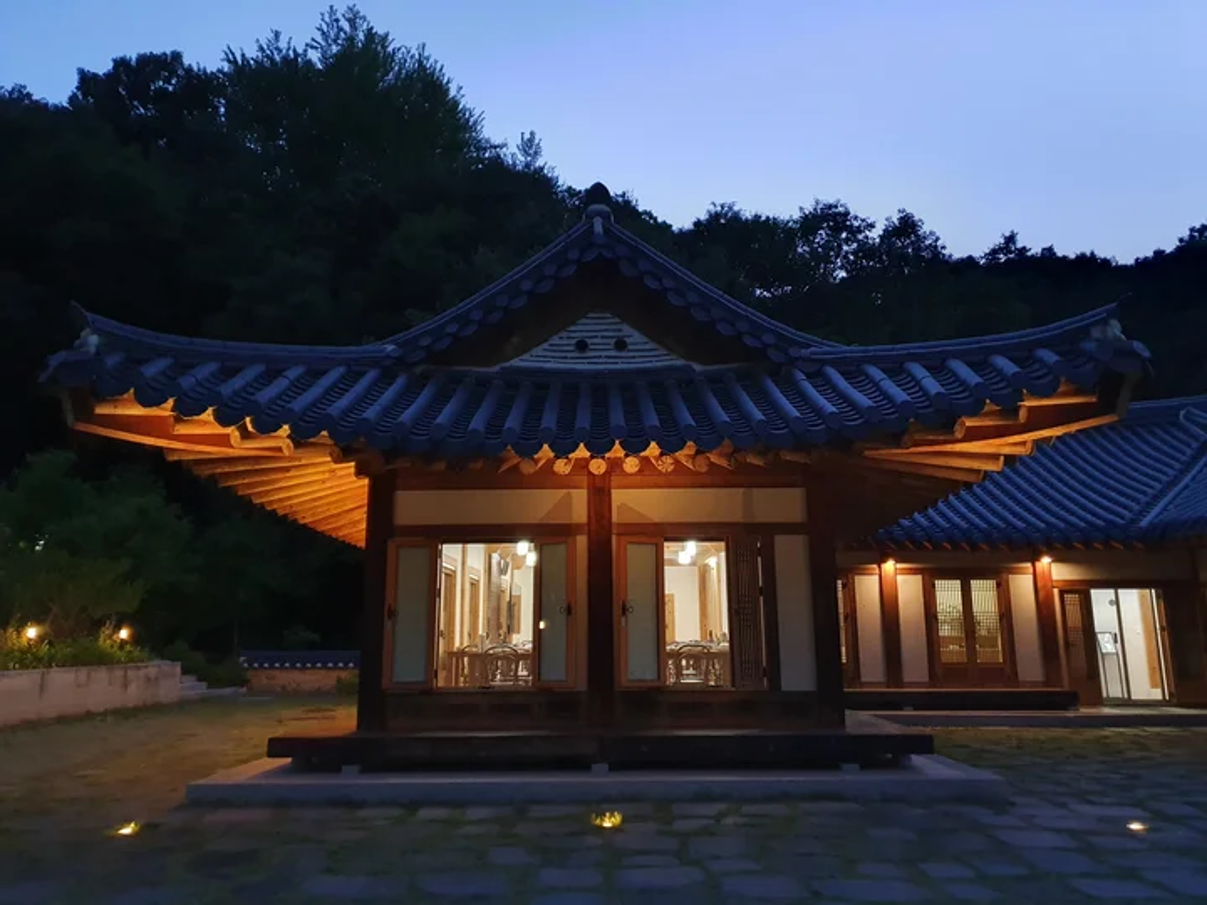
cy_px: 452
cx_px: 604
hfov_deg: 67.3
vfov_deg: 53.1
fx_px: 907
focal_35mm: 26
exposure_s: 1/40
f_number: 1.5
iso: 500
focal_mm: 4.32
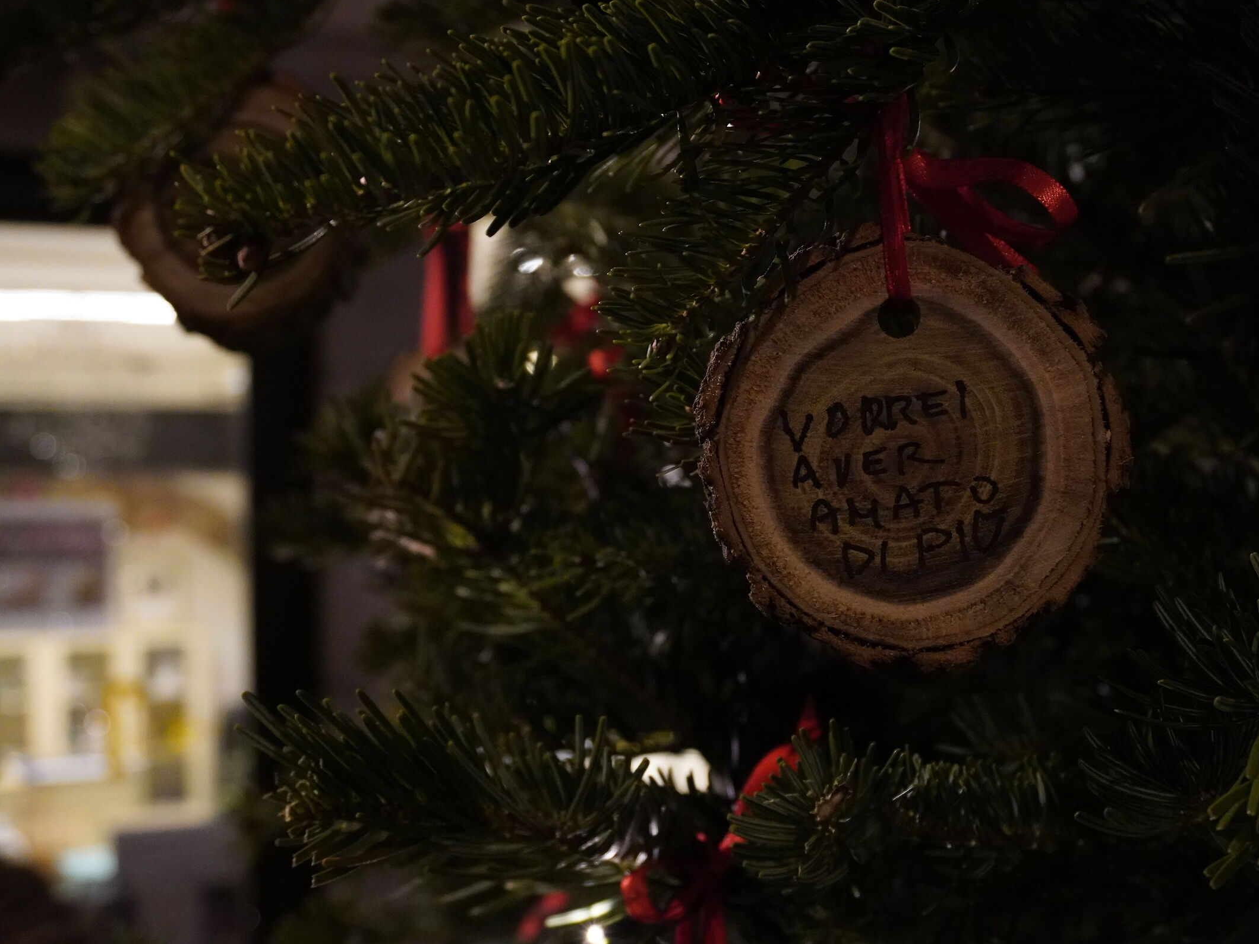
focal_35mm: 49
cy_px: 470
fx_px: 1782
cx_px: 712
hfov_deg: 38.8
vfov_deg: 29.7
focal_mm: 30
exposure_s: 1/40
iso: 4000
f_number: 5.6
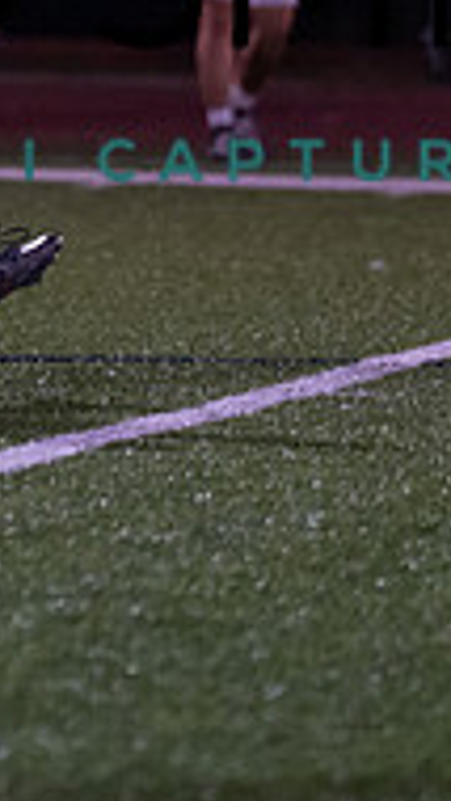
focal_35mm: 793
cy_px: -148
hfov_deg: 1.5
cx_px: -252
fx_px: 16844
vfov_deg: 2.7
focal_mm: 191
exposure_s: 1/1000
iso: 2500
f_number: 2.8
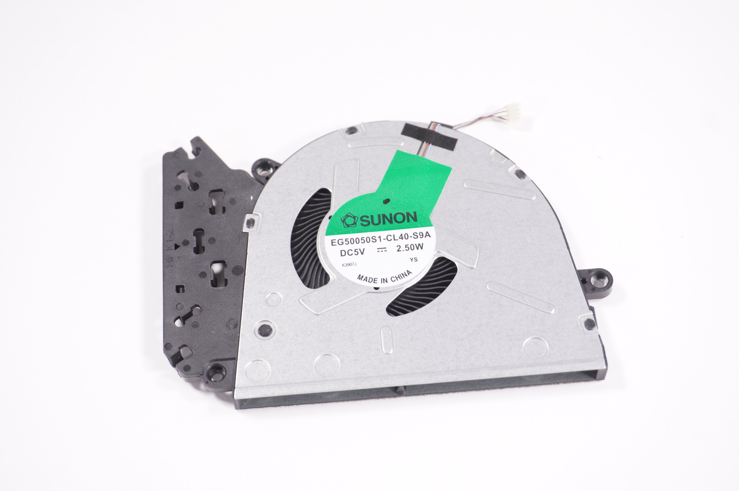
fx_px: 1231
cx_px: 370
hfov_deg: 33.4
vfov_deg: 22.6
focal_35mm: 60
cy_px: 246
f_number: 5.6
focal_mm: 40
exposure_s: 1/250
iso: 1000
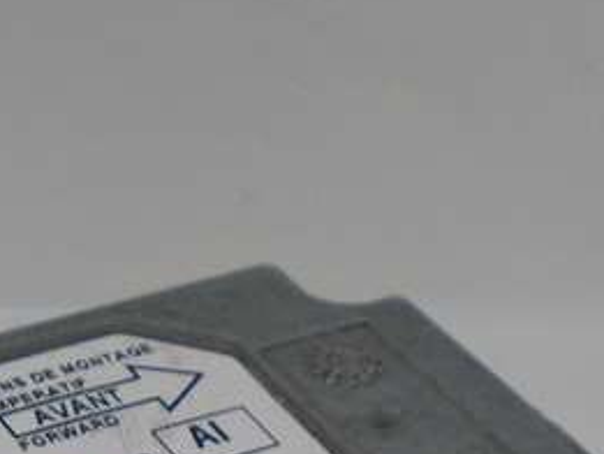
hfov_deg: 17.8
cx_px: 56
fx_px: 1903
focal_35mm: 109
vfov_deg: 12.1
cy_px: 915
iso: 100
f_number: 3.2
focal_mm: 4.6
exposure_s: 1/200
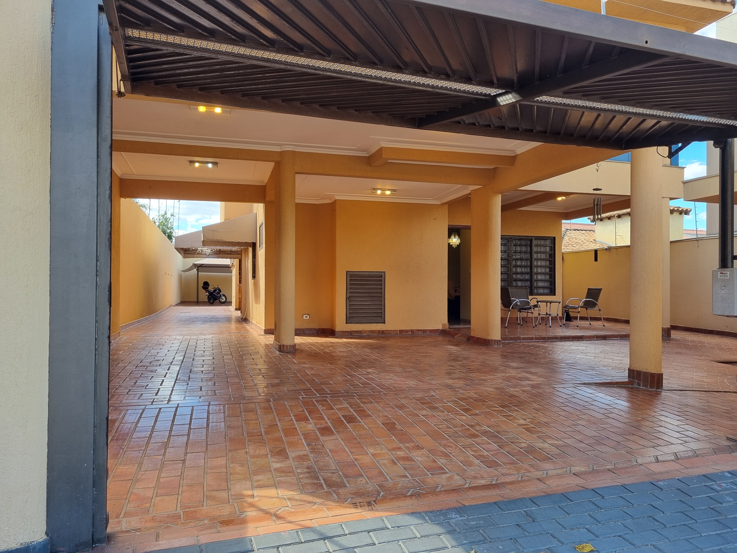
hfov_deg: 67.3
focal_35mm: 26
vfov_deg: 53.1
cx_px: 368
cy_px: 276
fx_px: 554
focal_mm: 5.4
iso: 50
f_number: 1.8
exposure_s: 1/271
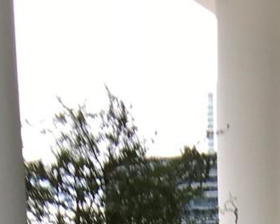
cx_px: 446
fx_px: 1102
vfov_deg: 10.4
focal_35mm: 133
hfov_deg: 13.5
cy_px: 483
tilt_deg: -9.4
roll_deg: -0.2
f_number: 1.8
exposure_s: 1/456
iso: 20
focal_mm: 3.99
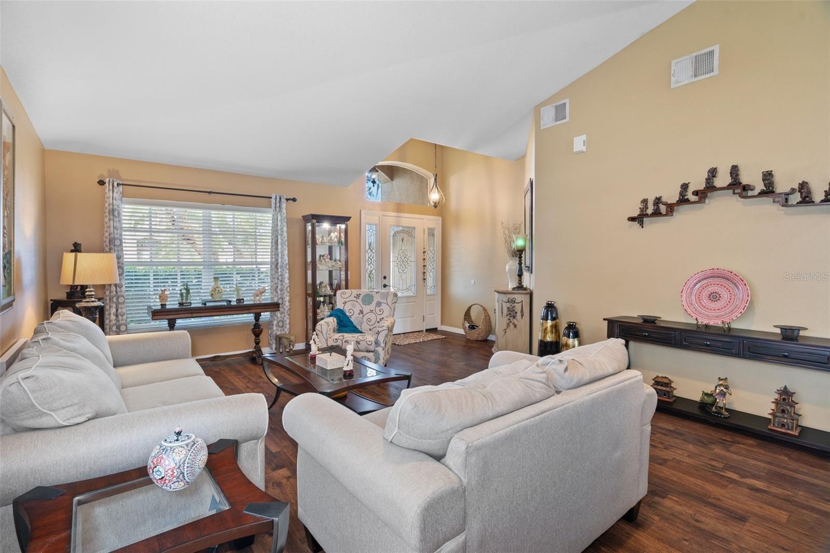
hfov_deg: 93.3
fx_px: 392
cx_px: 415
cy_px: 276
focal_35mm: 17
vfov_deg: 70.4
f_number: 8
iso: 320
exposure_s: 5
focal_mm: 17
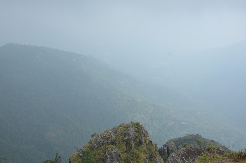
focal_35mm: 38
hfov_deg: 51.4
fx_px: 256
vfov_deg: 35.3
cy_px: 82
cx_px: 123
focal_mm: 25
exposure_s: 1/500
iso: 400
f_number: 10
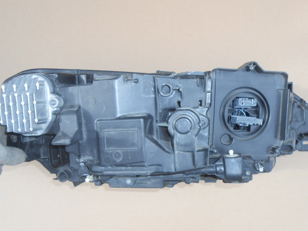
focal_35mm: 28
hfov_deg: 63.4
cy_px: 119
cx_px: 150
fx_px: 249
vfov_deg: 49.8
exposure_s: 1/100
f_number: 3.5
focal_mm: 4.6
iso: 80
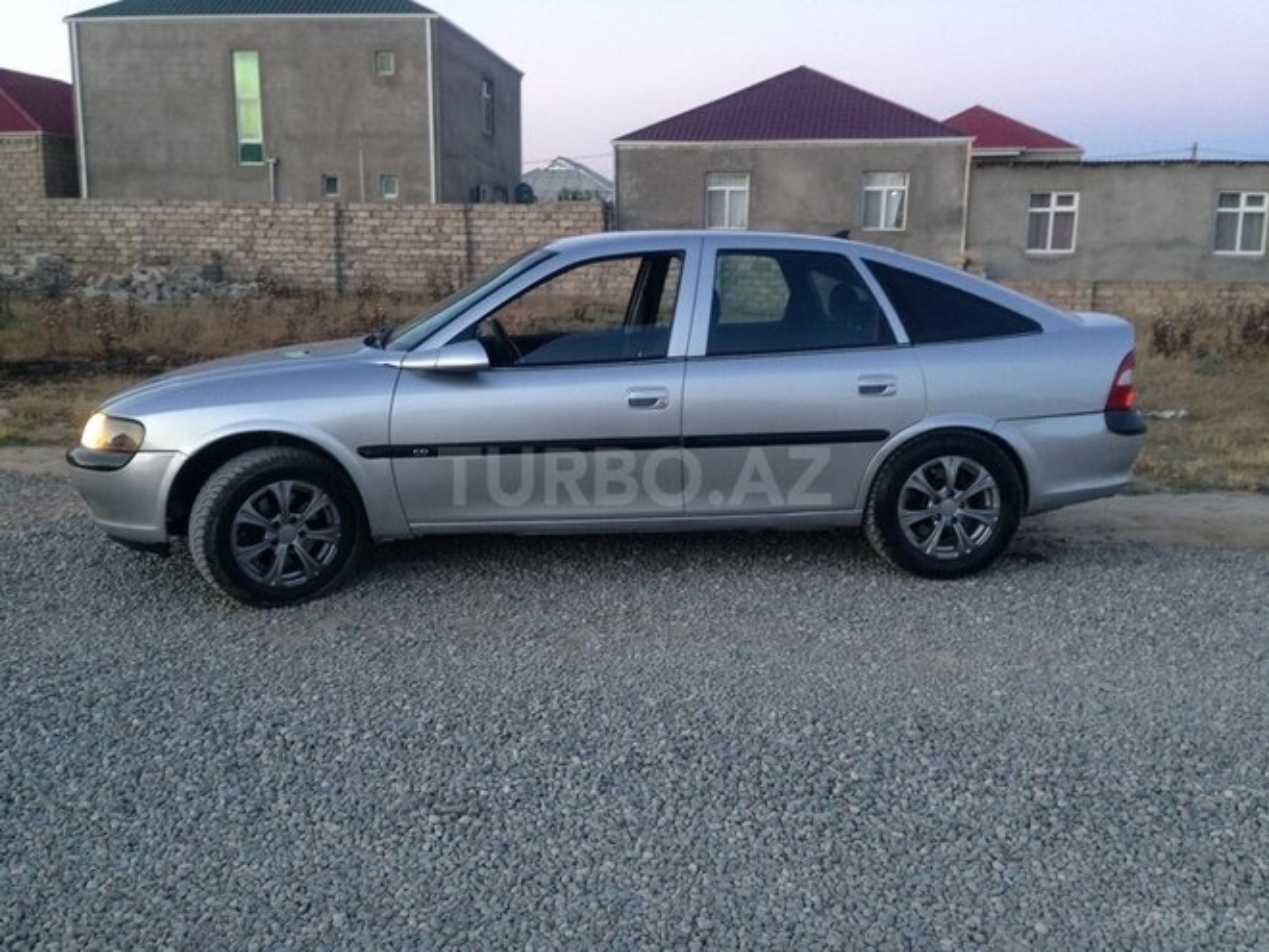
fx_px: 1210
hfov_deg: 55.4
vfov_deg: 42.9
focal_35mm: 33
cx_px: 634
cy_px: 476
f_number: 2.4
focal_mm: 4.12
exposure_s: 1/20
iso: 125
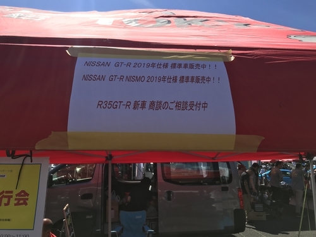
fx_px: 256
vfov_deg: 49.7
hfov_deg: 63.4
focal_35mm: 28
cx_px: 158
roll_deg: -1.0
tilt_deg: +11.0
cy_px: 118
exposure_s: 1/2660
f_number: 1.8
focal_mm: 3.99
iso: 20
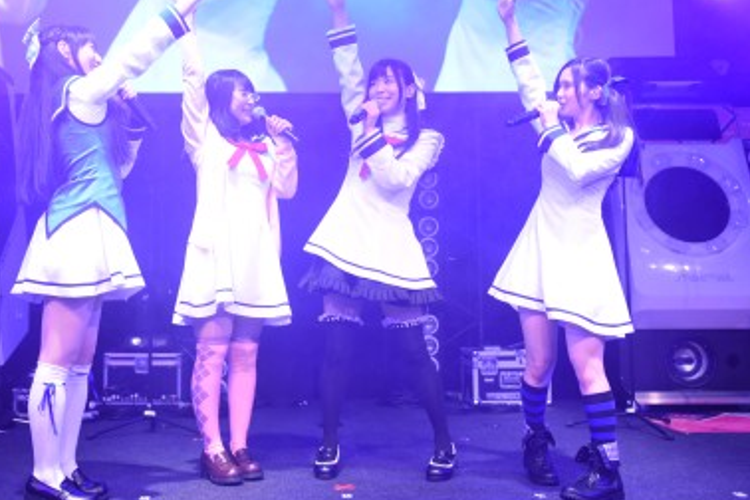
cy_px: 223
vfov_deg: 29.2
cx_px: 292
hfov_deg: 42.5
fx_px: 958
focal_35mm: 46
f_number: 2.8
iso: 1250
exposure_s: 1/200
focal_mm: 34
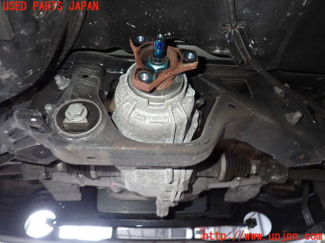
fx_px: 235
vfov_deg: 54.9
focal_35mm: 25
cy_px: 122
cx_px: 162
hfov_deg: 69.4
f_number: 2
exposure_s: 1/30
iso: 200
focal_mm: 4.5
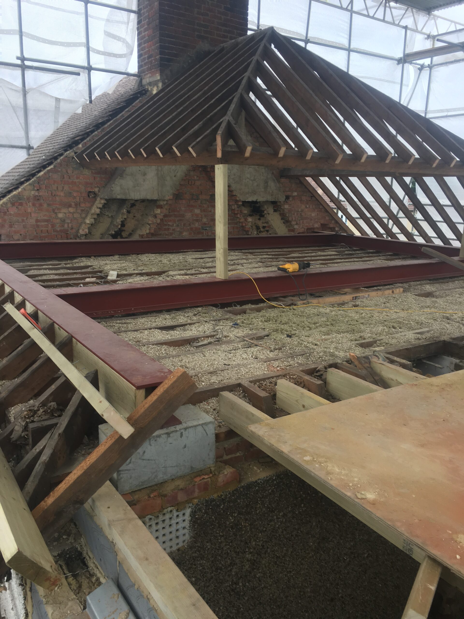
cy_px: 310
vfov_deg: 61.7
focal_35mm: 29
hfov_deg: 48.2
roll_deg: -2.0
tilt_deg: -13.0
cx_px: 232
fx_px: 518
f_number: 2.2
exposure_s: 1/100
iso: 25
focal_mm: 4.15
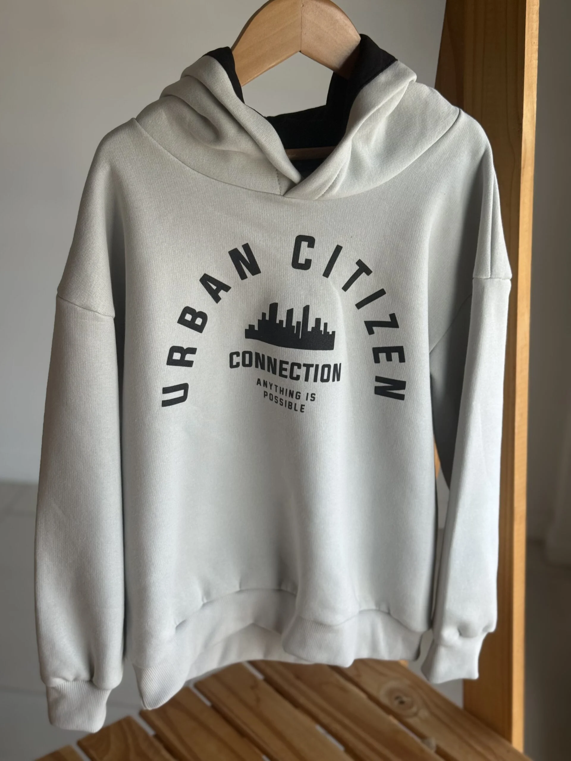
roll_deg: -1.3
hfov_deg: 30.3
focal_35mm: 48
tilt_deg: -24.1
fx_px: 1056
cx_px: 286
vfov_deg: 39.7
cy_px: 380
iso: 64
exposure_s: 1/472
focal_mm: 6.76
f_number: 1.78
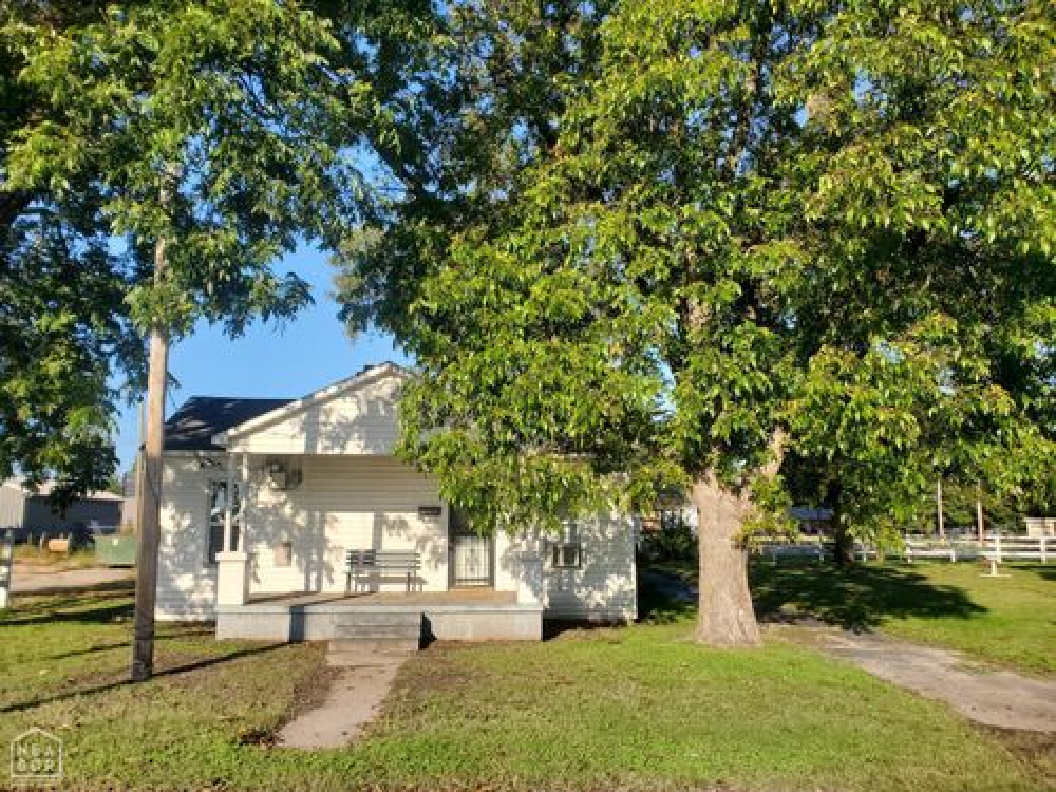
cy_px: 396
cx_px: 528
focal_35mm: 26
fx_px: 793
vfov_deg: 53.1
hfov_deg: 67.3
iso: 50
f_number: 2.4
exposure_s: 1/1087
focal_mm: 4.3
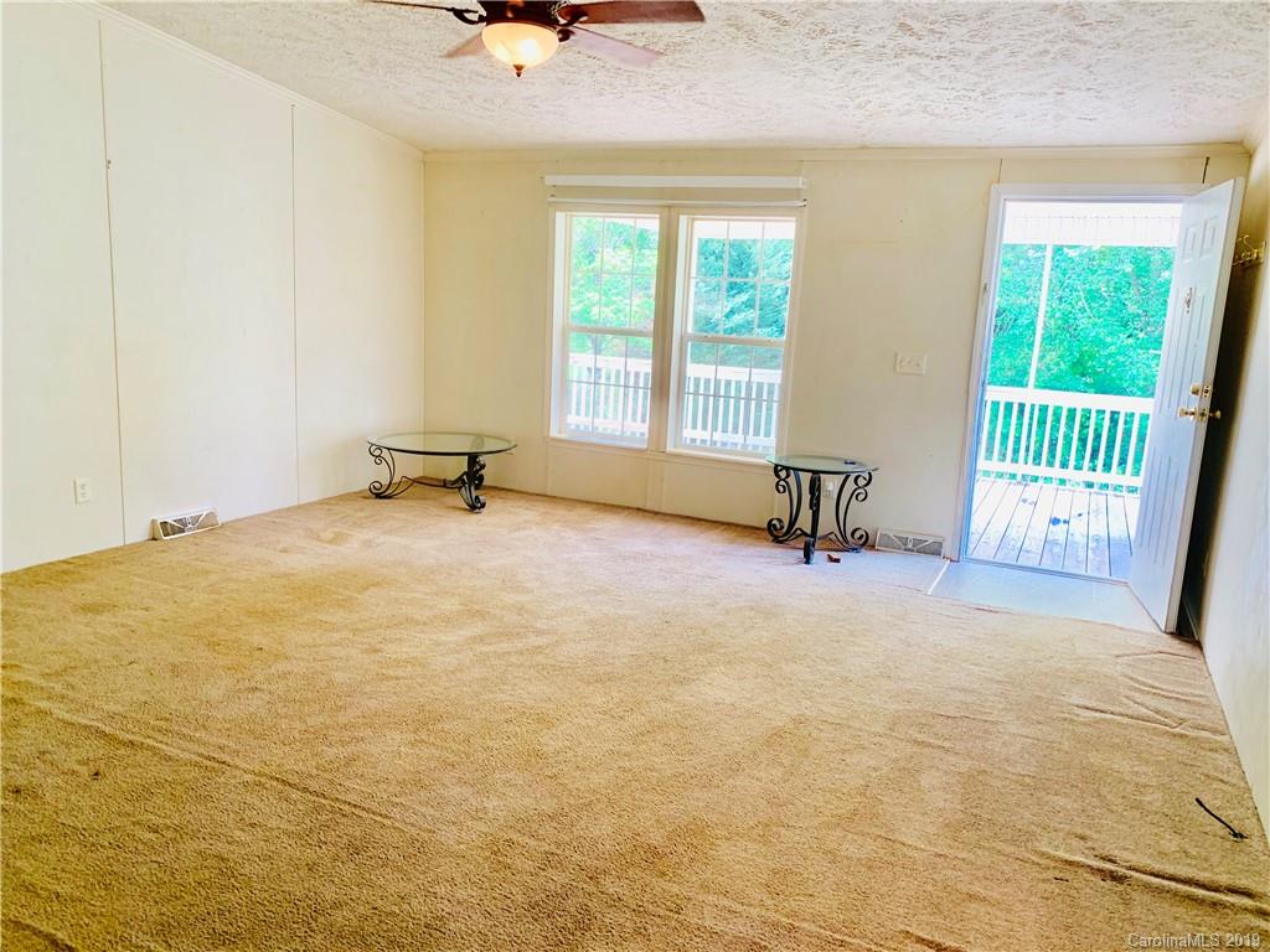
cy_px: 476
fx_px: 954
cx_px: 635
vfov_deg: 53.1
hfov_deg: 67.3
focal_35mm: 26
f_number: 1.8
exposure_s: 1/120
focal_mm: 4.25
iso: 80
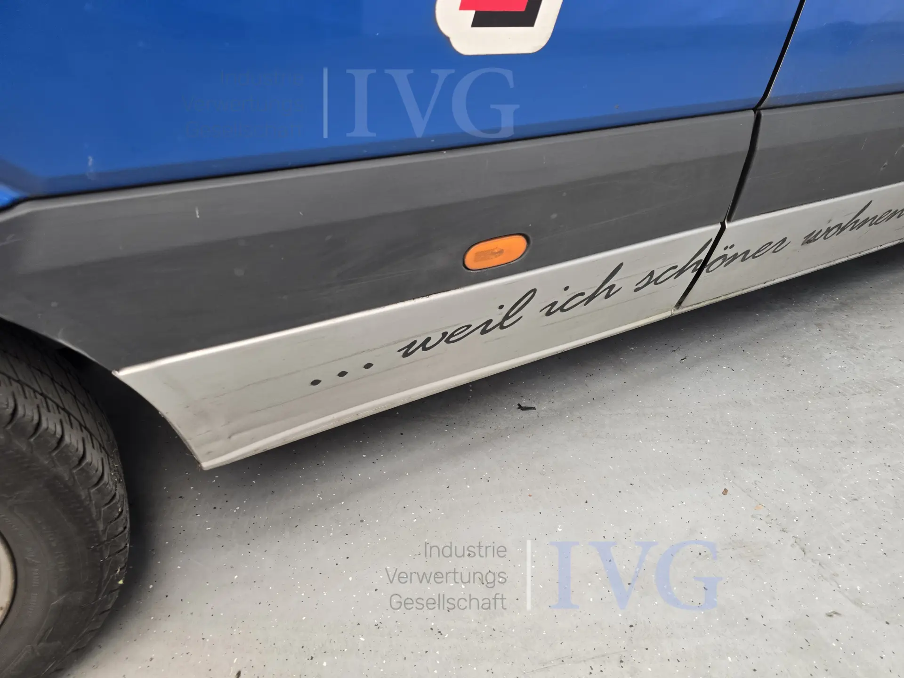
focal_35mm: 23
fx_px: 601
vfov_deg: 58.9
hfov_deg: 73.9
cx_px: 452
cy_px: 339
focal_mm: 6.3
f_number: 1.7
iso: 125
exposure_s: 1/100
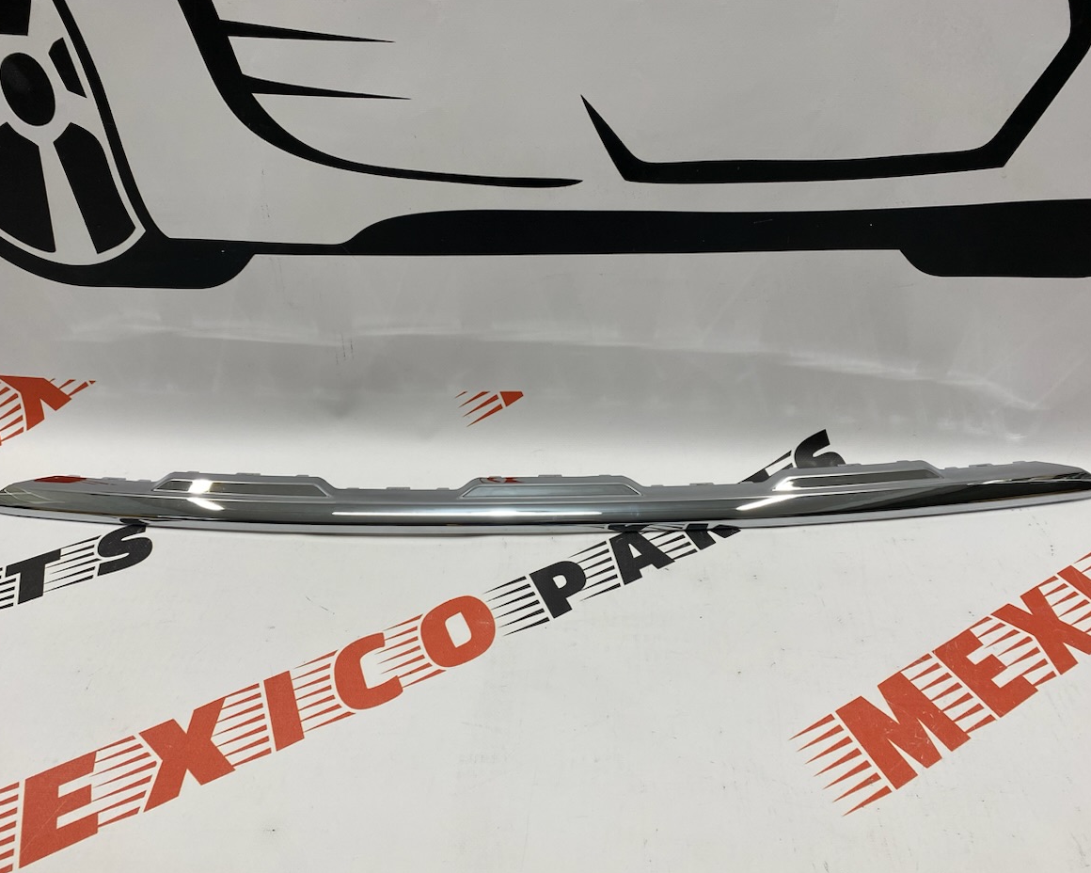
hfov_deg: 62.2
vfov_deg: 51.5
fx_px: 904
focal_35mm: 28
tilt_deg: -33.2
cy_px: 439
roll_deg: +0.9
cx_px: 546
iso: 80
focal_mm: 4.25
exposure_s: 1/100
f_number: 1.8
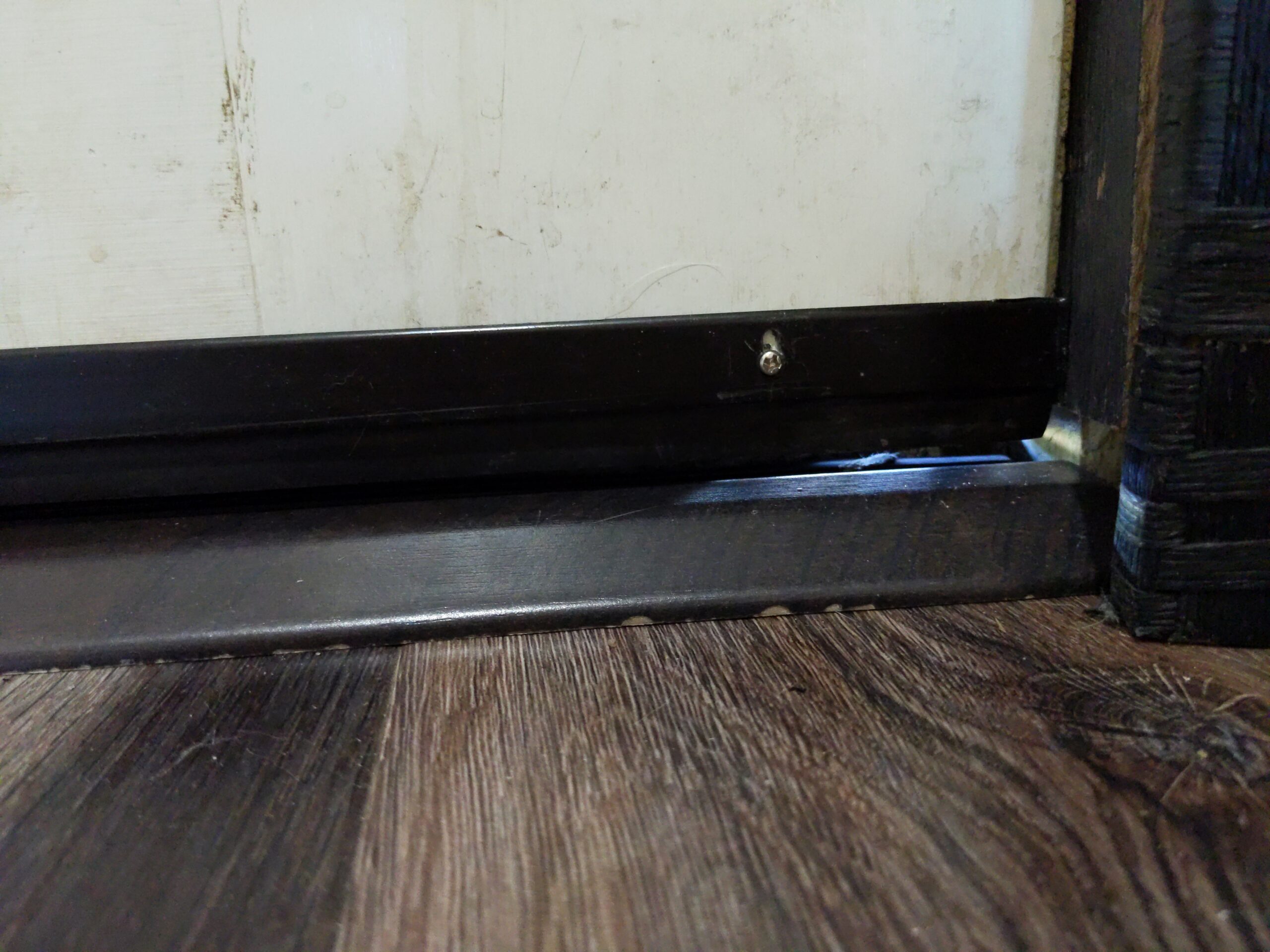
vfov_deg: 54.9
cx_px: 635
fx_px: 917
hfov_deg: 69.4
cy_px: 476
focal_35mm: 25
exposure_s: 1/24
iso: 741
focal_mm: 4.38
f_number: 1.73
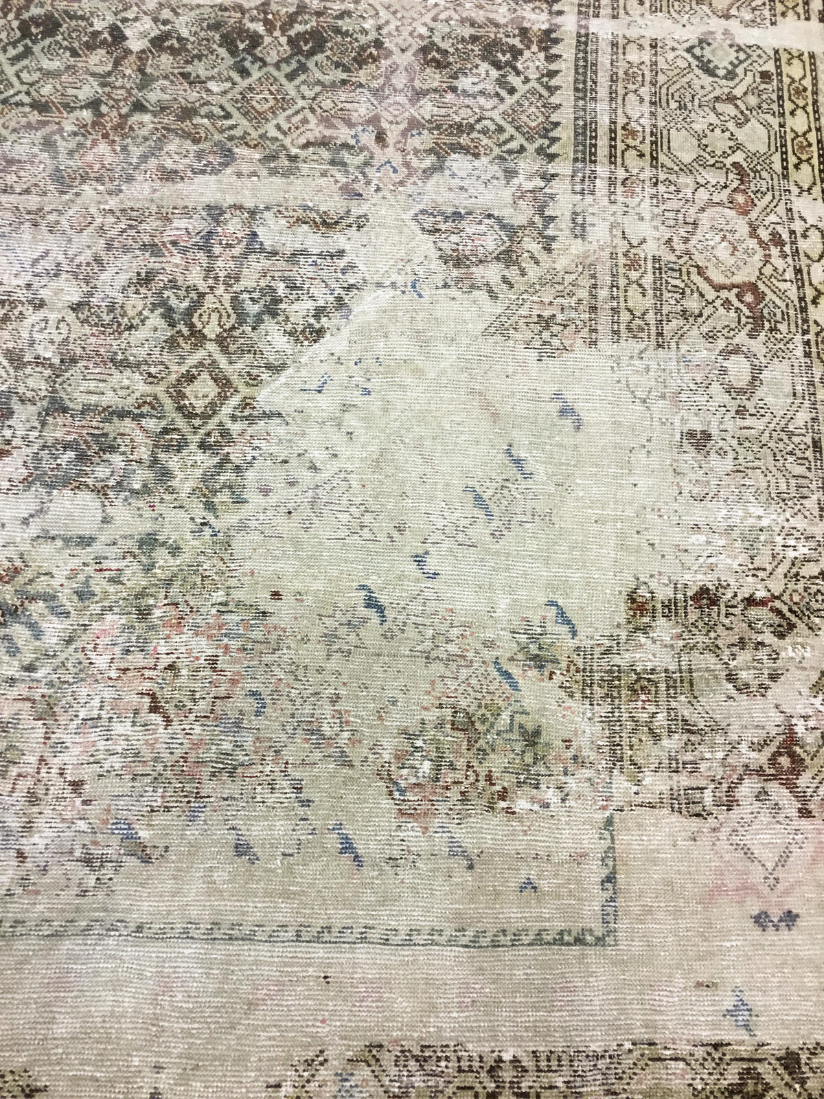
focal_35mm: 31
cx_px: 412
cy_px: 550
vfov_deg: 58.4
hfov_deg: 45.4
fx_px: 984
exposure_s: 1/30
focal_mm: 3.3
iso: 40
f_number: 2.4
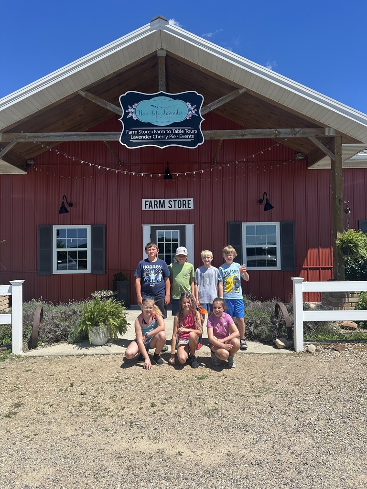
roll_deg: +0.5
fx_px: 339
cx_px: 184
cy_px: 244
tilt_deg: +1.8
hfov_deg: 56.8
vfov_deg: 71.6
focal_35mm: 24
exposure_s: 1/4016
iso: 80
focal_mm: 6.86
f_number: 1.78
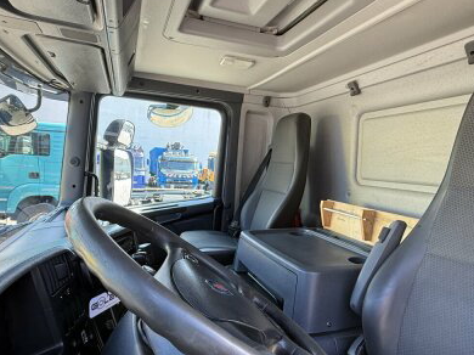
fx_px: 315
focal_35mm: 23
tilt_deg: -5.2
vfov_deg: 58.6
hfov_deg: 73.9
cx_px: 248
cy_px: 201
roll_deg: -4.7
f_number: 2.2
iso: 80
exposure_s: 1/99
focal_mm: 2.22
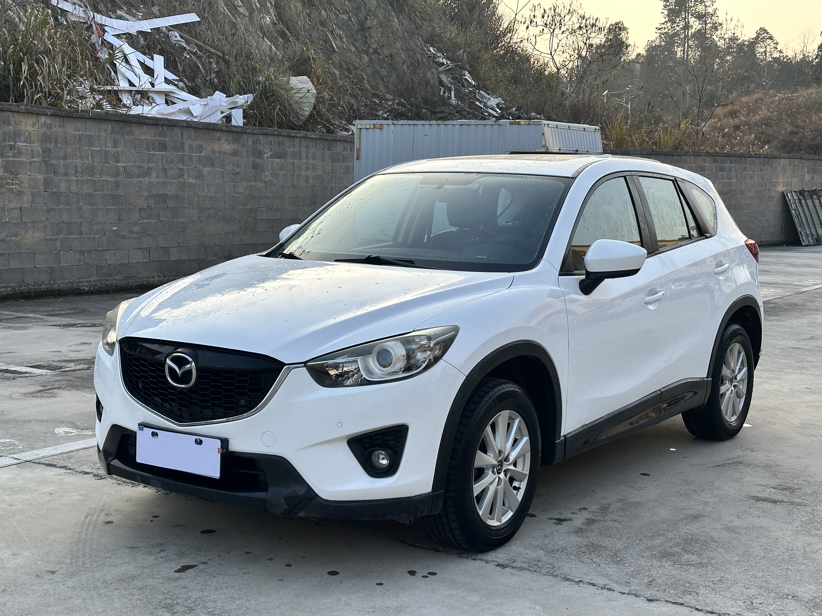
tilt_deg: -6.6
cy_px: 308
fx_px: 1140
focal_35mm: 48
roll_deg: +0.0
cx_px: 411
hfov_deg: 39.7
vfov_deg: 30.3
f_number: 1.78
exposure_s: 1/1145
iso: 64
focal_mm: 6.86
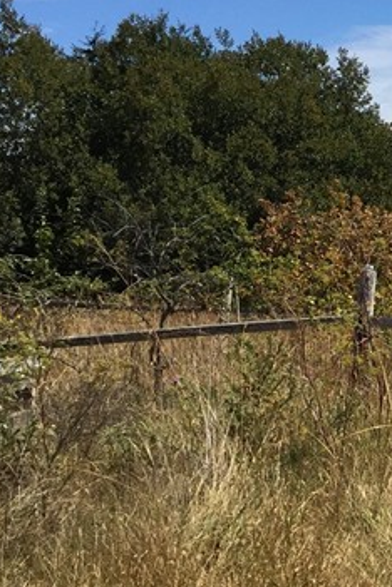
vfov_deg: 23.1
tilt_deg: +1.1
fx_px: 1437
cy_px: 266
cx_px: 823
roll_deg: -0.1
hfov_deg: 13.1
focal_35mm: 88
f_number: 2.2
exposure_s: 1/2326
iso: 32
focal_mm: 4.15
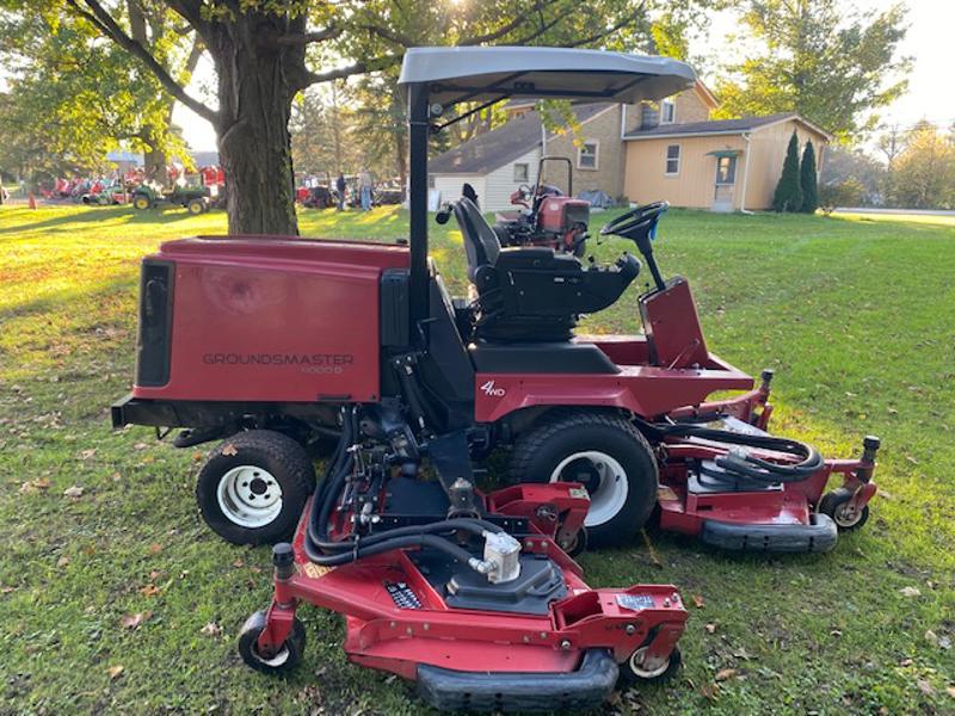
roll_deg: -1.4
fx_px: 717
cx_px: 478
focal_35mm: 26
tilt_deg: -12.4
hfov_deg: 67.3
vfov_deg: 53.1
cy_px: 358
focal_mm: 4.25
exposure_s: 1/122
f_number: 1.8
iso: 80
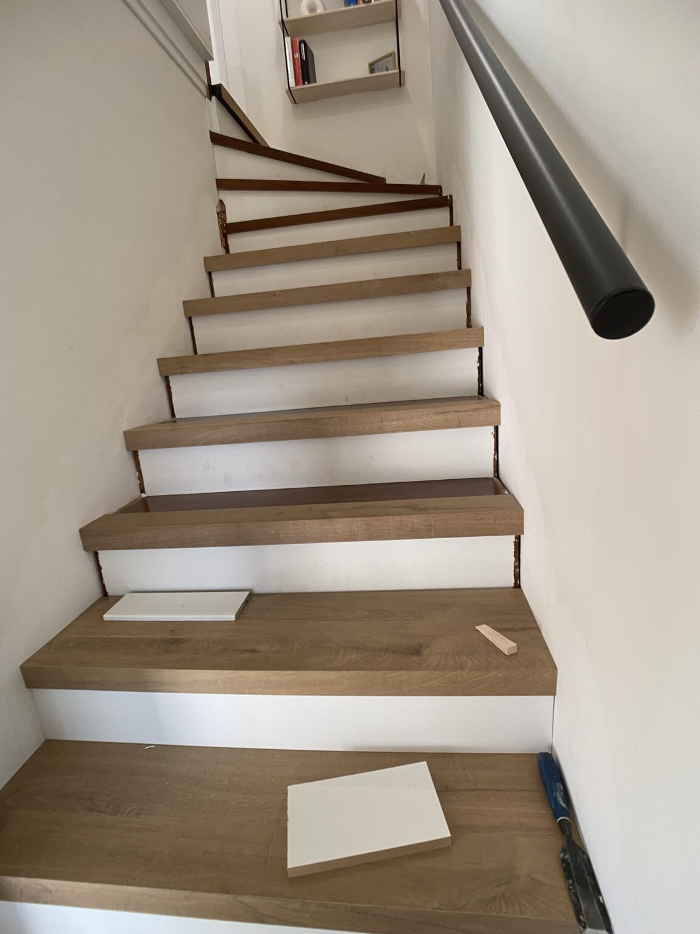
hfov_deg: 53.1
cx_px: 350
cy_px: 467
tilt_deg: -12.7
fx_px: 701
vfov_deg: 67.3
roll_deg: +5.8
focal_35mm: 26
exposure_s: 1/50
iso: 100
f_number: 1.8
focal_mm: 4.25
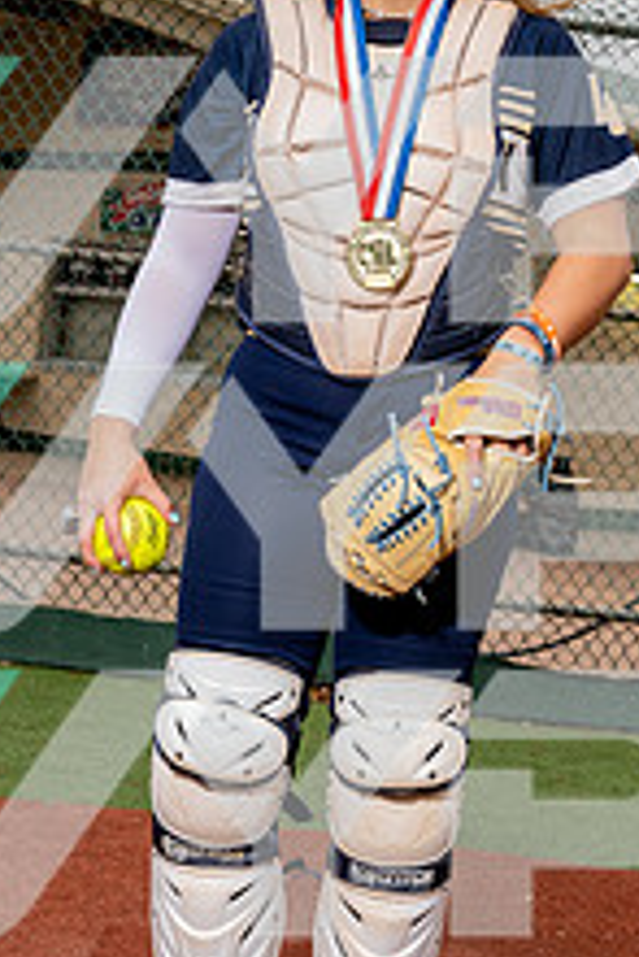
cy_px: 500
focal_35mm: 90
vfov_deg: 22.6
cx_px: 409
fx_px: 2392
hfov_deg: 15.2
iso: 320
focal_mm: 44
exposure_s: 1/250
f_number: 8
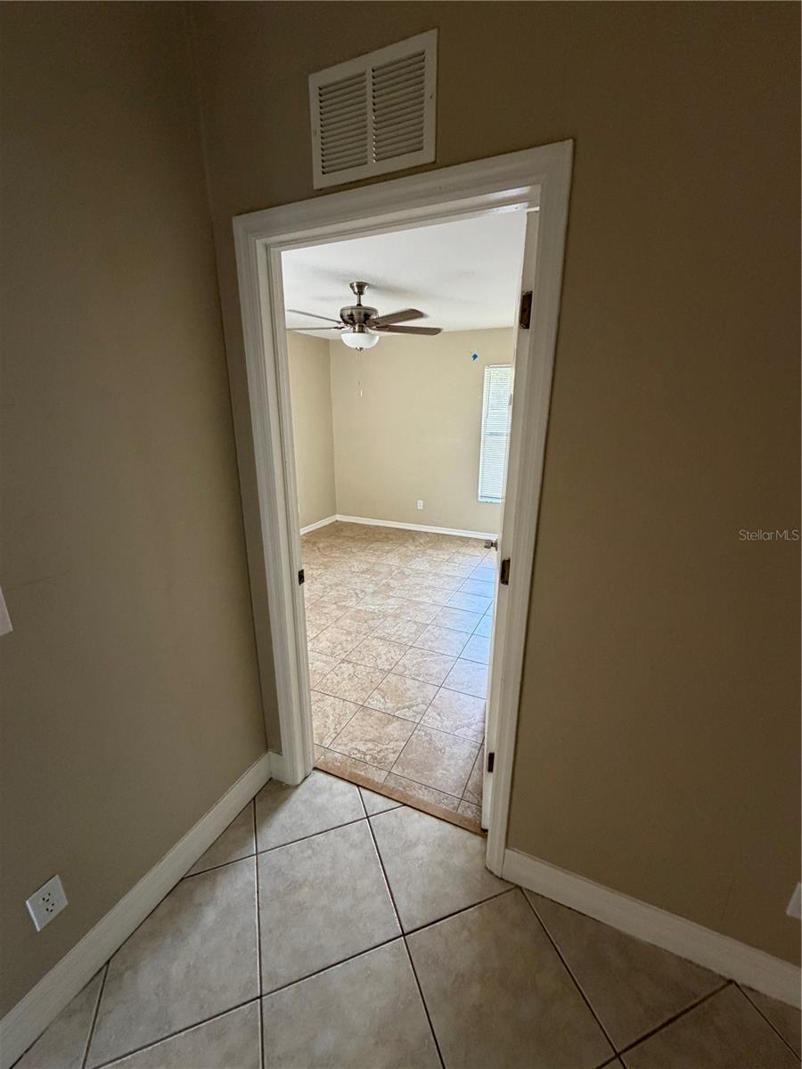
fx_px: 432
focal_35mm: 14
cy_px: 534
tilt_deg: -12.2
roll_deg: -0.9
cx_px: 401
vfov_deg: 102.1
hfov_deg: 85.7
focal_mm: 2.22
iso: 320
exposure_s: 1/120
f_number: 2.2
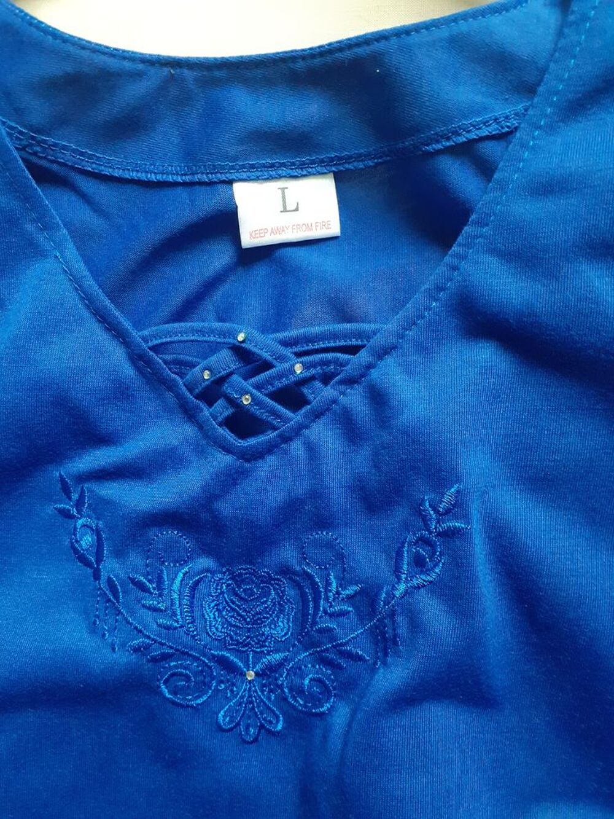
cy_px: 410
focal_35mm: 27
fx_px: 638
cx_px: 307
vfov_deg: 65.3
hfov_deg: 51.4
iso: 400
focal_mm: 3.6
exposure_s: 1/25
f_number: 1.9
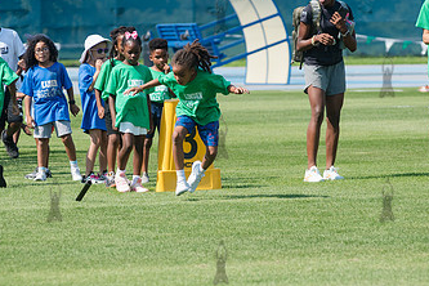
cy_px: 137
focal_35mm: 296
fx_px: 3527
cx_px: 220
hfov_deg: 7.0
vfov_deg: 4.6
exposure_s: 1/2000
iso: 400
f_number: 5
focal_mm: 170
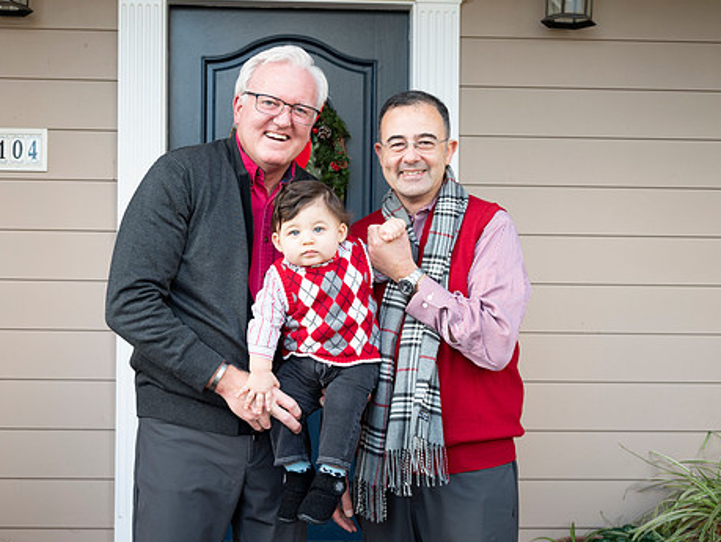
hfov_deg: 37.4
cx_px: 319
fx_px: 1063
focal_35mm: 51
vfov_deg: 28.6
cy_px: 262
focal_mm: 42
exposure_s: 1/100
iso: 400
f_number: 5.3
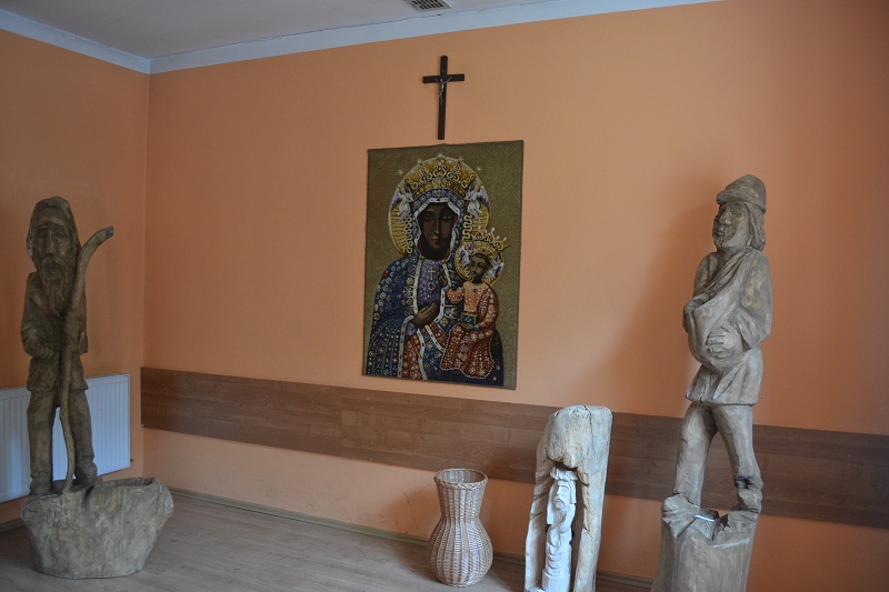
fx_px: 667
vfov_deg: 47.9
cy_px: 296
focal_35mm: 27
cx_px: 444
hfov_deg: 67.4
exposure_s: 1/60
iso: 450
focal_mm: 18
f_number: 3.5
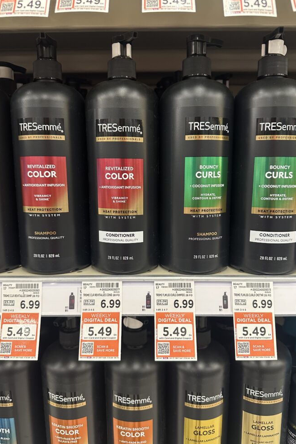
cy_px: 227
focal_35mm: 26
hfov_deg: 49.5
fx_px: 321
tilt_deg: -11.5
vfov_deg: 69.4
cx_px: 150
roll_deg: -1.0
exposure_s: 1/64
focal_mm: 6.86
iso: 200
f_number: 1.78
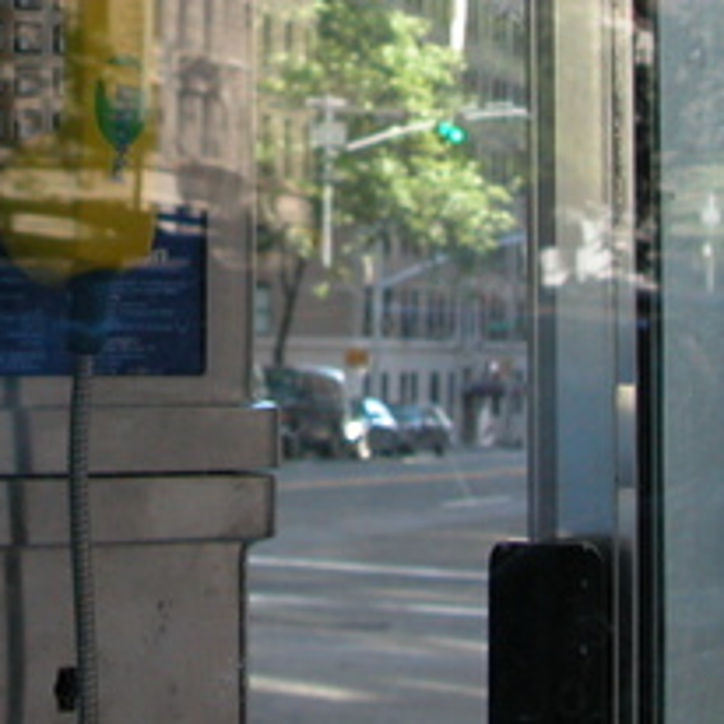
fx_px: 2982
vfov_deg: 13.7
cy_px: 35
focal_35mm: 126
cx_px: 18
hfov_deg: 13.7
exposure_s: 1/116
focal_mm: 9.5
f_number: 3.2
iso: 100
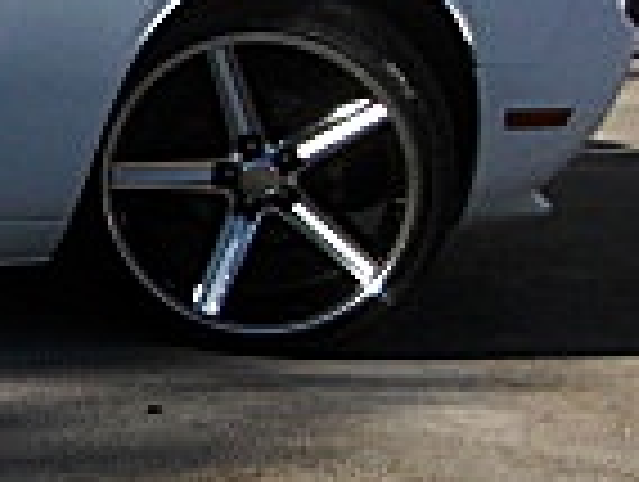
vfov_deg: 9.2
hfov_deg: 11.1
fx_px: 2996
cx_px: -621
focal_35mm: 162
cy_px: 243
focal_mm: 6.3
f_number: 2.8
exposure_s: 1/500
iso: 50
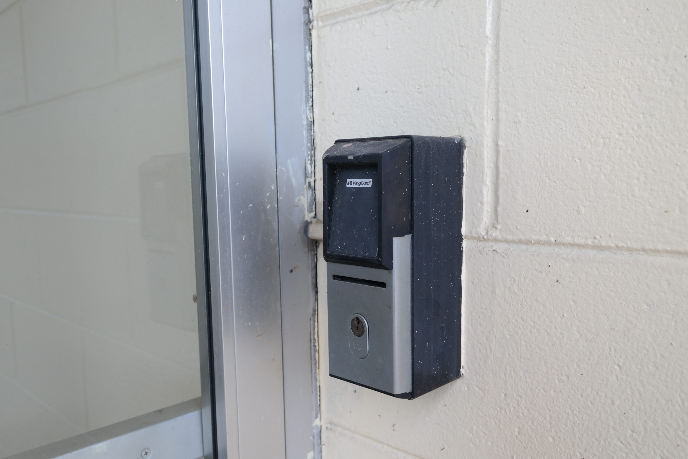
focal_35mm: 30
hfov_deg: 61.9
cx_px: 344
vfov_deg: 43.6
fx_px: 573
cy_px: 230
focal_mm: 20
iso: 100
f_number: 4
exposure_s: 1/125
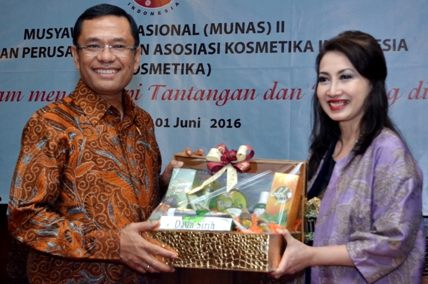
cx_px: 214
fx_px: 676
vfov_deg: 23.7
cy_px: 142
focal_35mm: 57
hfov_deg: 35.1
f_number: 5.6
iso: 1600
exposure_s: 1/160
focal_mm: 38
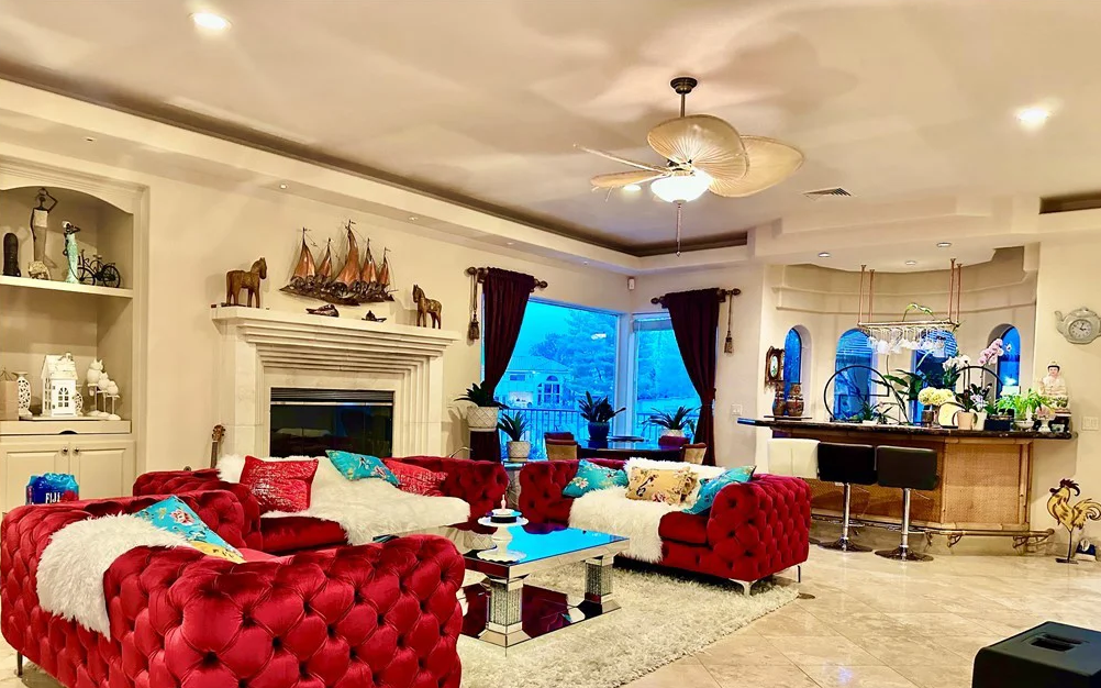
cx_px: 555
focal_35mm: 26
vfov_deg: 47.3
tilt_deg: -2.1
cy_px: 418
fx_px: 780
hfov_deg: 70.4
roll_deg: -1.8
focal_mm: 6.86
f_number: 1.78
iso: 640
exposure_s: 1/60
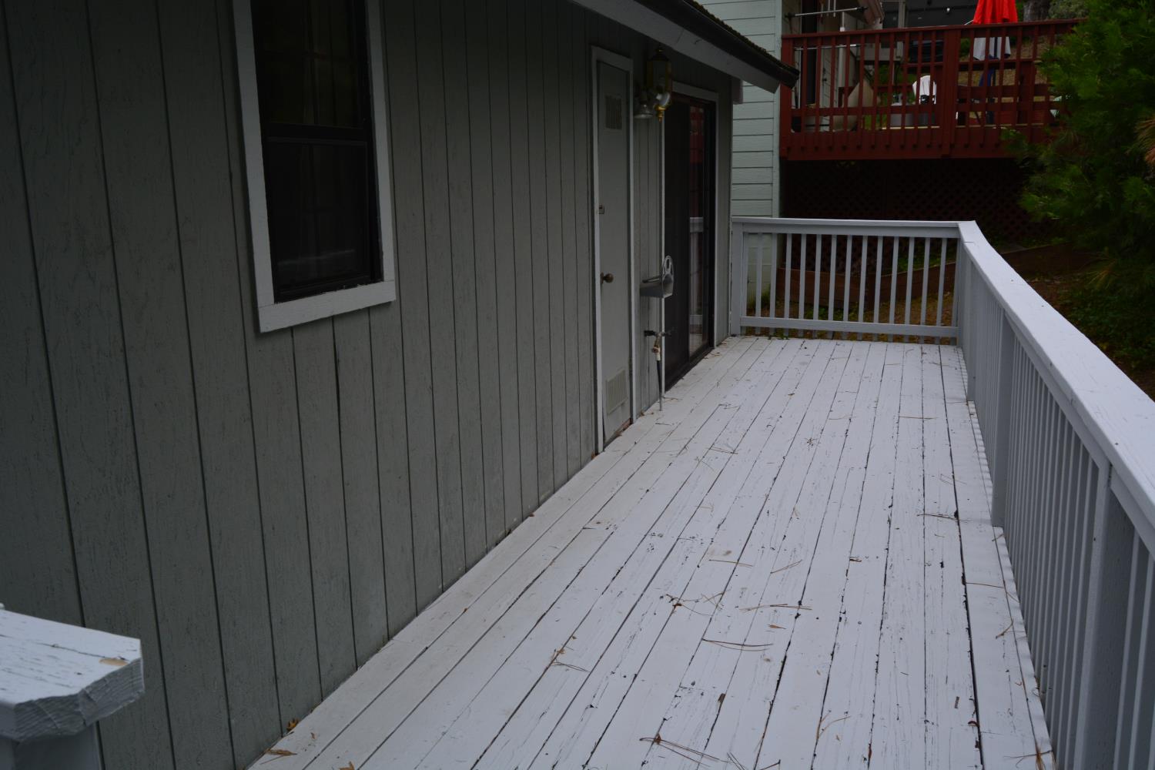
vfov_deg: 43.6
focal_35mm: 30
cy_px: 385
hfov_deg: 61.9
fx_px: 962
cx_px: 578
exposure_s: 1/125
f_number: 9
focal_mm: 20
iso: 400
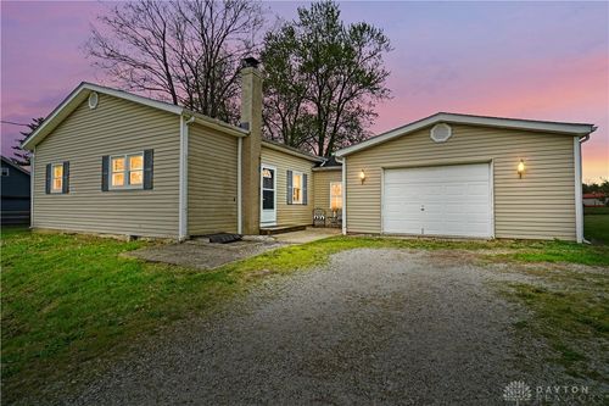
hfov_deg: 95.0
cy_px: 203
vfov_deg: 72.0
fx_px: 279
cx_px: 304
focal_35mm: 16
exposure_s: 1/500
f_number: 7.1
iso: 100
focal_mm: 11
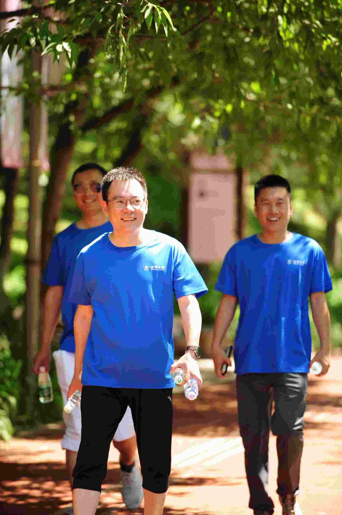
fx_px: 2854
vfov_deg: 10.3
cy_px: 258
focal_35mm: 200
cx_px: 171
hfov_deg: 6.9
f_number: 2.8
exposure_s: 1/400
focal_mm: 200
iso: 200
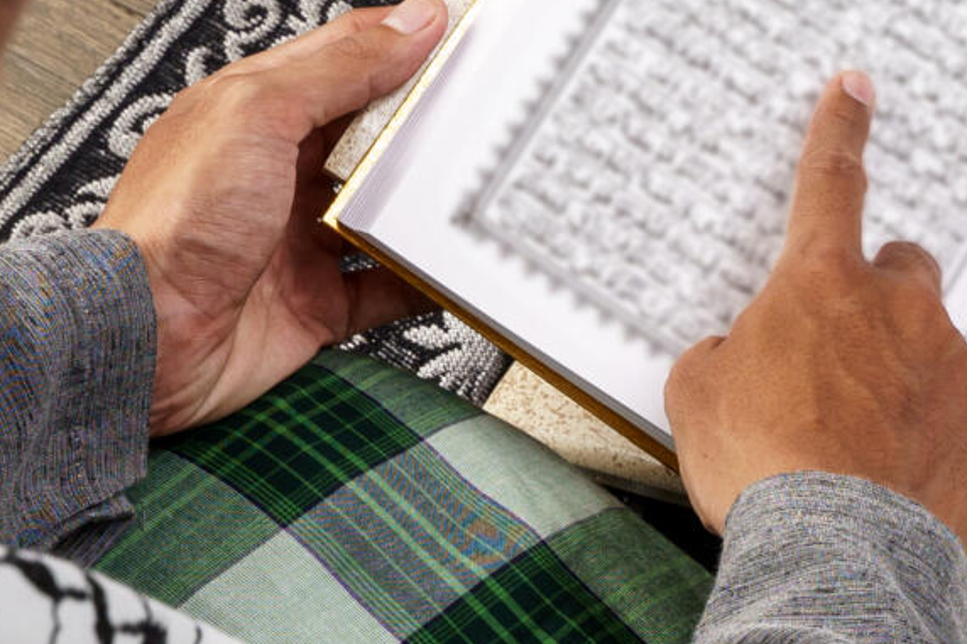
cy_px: 216
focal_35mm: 206
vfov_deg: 6.7
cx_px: 800
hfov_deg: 10.0
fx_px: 5531
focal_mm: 46
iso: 400
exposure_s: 1/125
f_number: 8
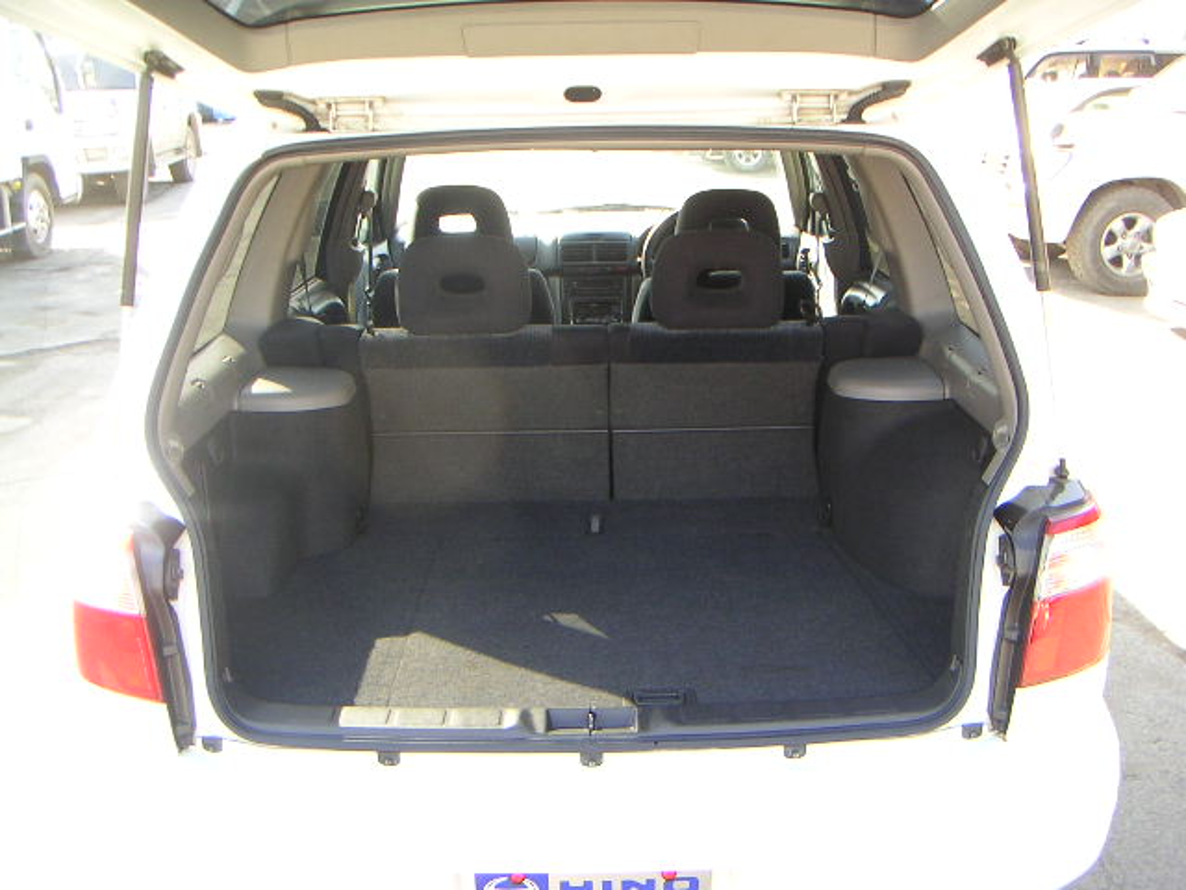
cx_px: 593
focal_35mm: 37
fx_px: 1268
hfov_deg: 50.1
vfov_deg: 38.7
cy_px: 445
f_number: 2.8
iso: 64
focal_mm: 4.8
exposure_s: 1/60
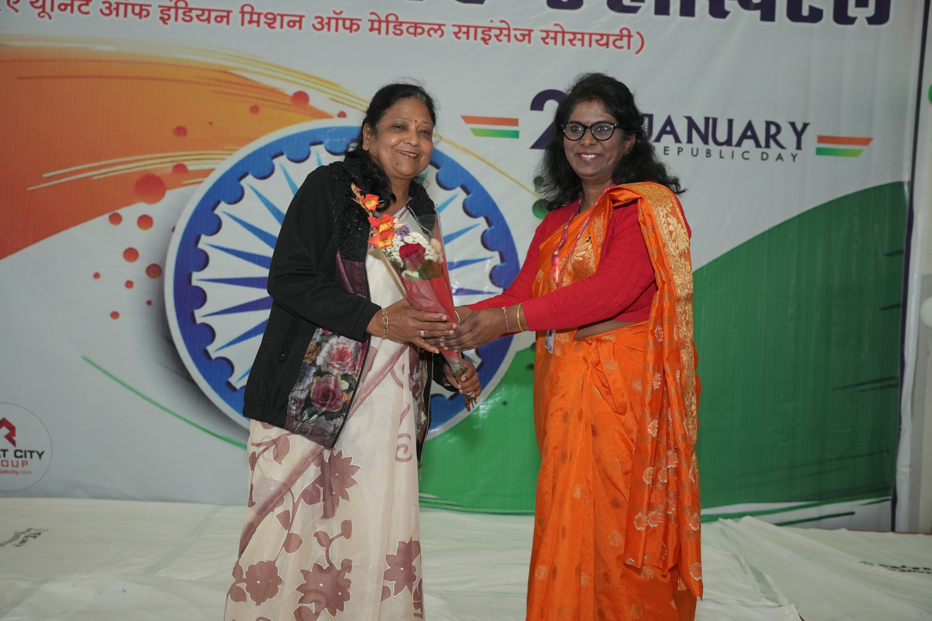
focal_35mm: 37
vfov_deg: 35.7
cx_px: 466
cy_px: 310
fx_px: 966
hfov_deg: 51.5
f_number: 4.5
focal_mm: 37.3
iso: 1250
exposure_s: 1/200
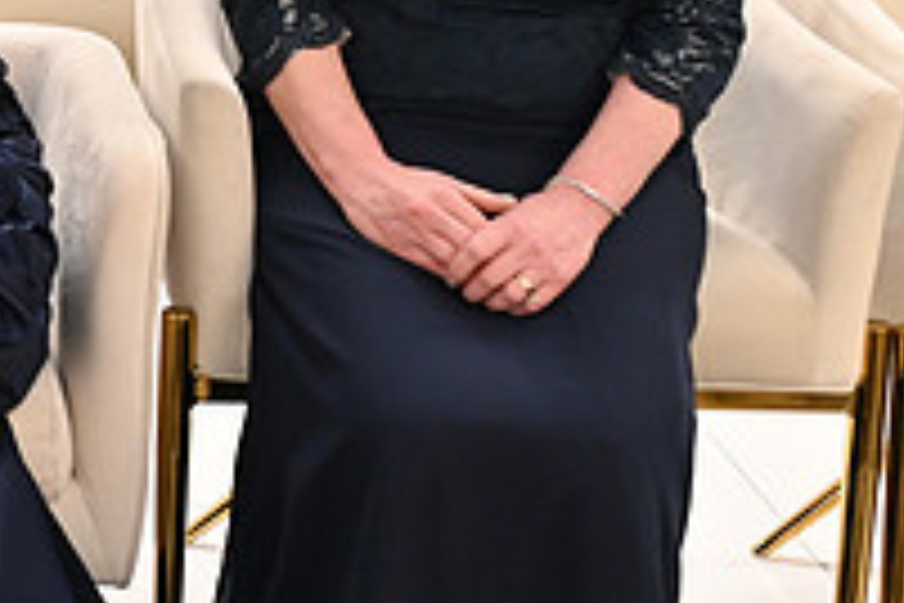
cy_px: -144
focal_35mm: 101
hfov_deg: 18.6
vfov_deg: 13.2
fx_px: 2536
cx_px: -315
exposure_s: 1/100
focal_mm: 35
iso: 3200
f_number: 4
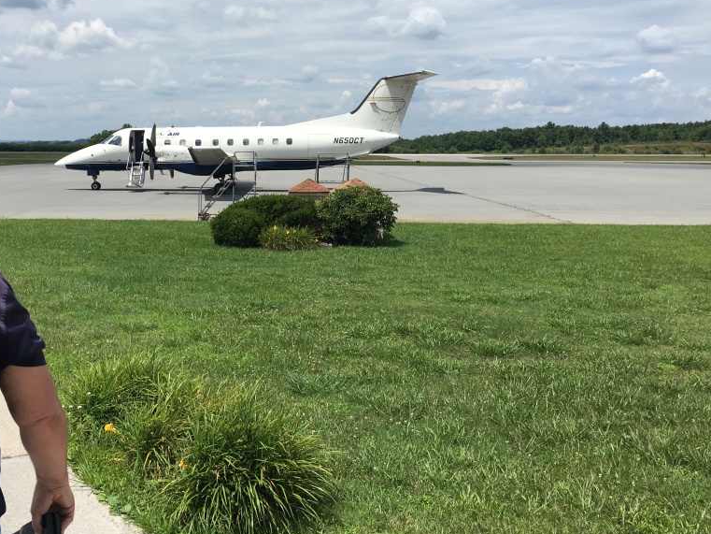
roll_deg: +0.3
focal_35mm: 39
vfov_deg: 36.6
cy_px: 195
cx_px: 285
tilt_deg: -4.5
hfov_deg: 47.6
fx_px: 801
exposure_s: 1/2262
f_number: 2.2
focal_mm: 4.15
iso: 25
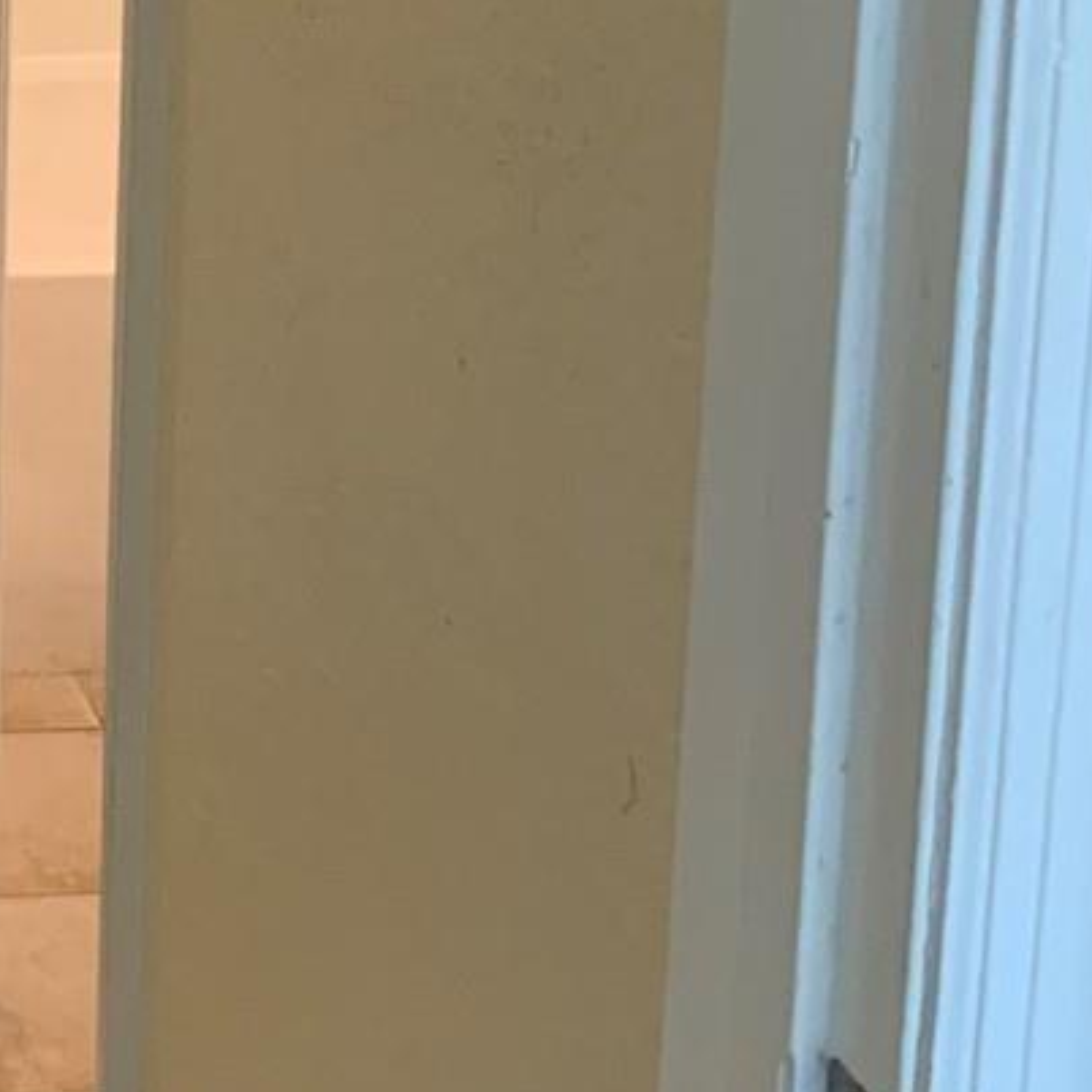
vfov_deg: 16.5
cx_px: -481
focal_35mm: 102
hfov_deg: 15.8
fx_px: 3640
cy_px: -158
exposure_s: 1/60
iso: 80
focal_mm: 3
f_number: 1.8
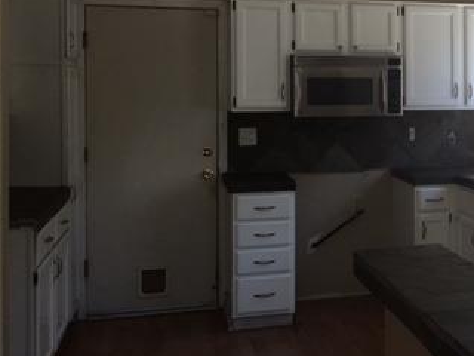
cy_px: 111
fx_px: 794
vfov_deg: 25.1
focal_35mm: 58
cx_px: 464
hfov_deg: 31.0
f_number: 2.2
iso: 25
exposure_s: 1/125
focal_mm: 4.15
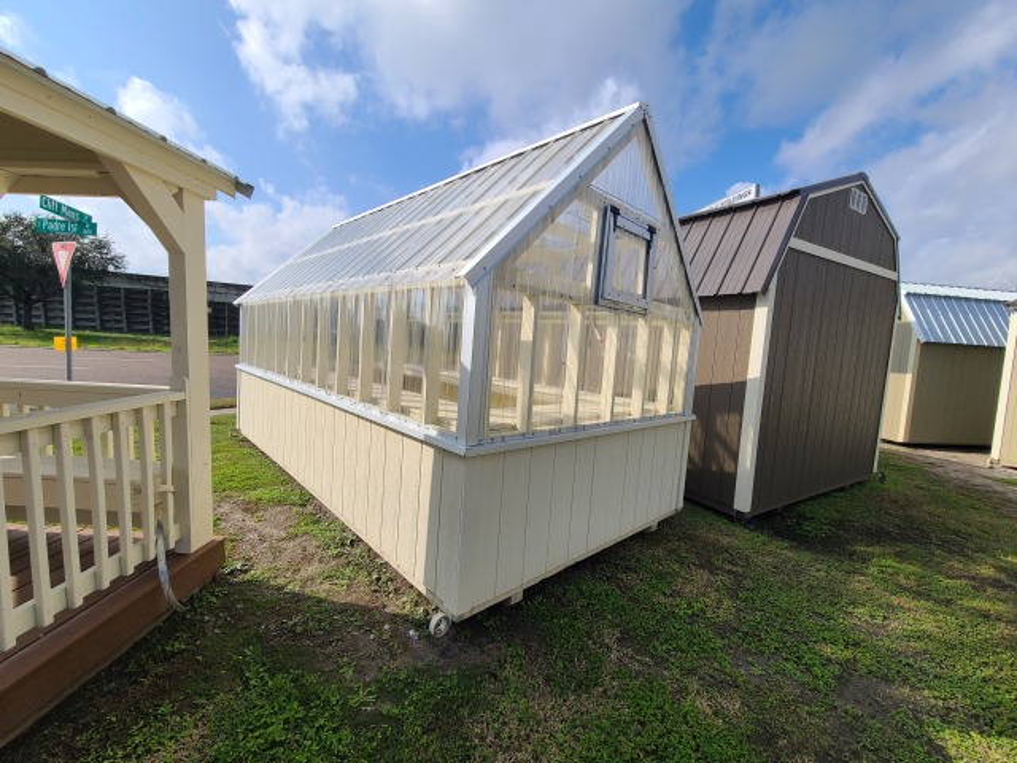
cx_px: 508
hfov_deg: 106.2
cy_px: 382
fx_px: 382
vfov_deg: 89.9
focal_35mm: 13
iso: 50
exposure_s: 1/2476
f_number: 2.2
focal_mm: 2.2
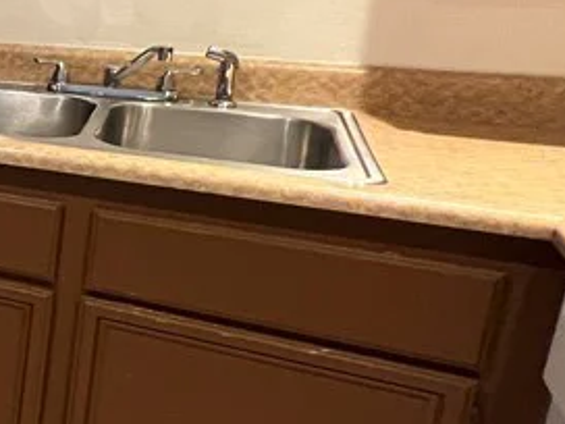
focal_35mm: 49
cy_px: 110
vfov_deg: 29.3
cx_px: -434
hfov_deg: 22.8
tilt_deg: -14.4
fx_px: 800
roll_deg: +3.0
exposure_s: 1/60
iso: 400
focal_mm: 1.57
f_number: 1.8
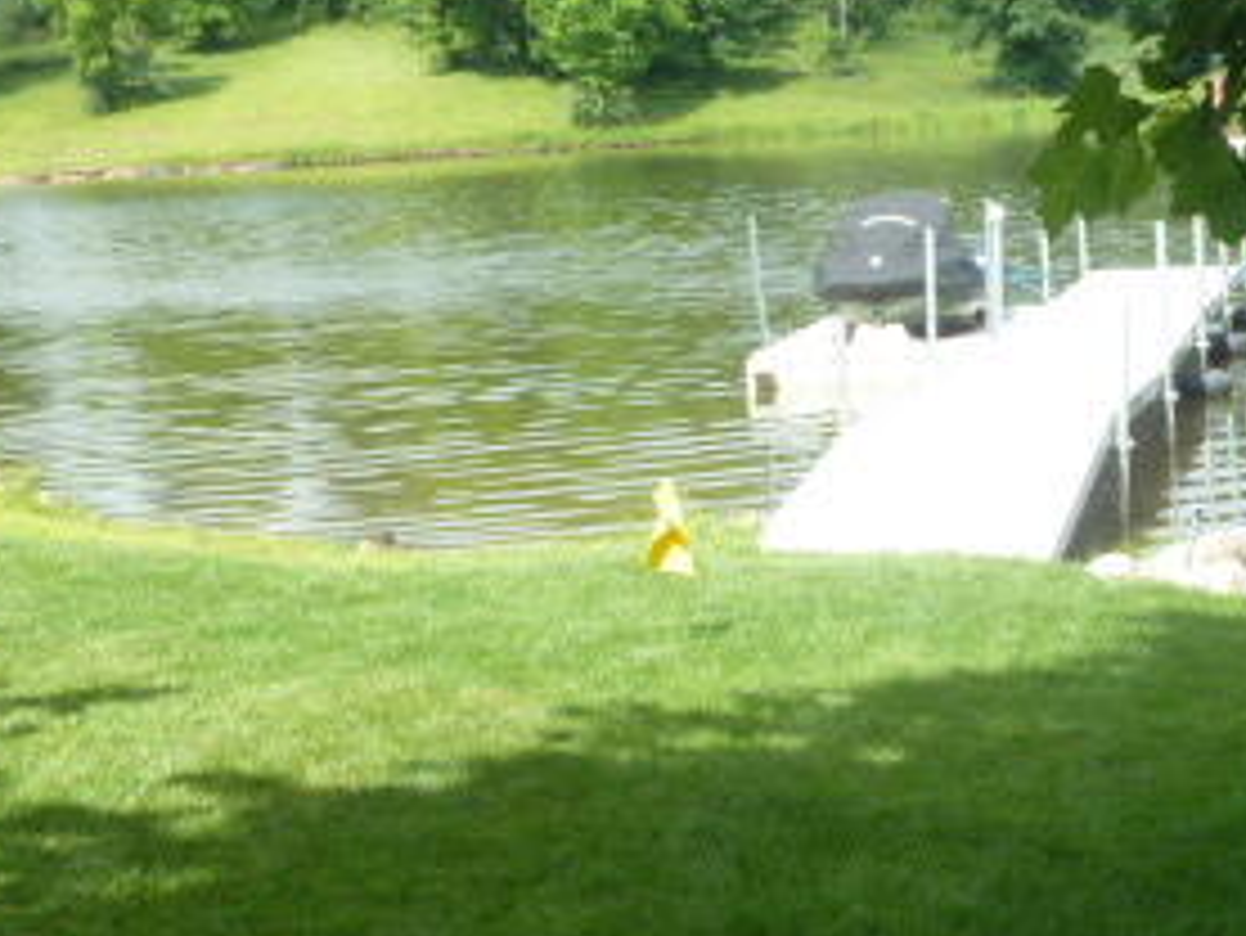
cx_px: 796
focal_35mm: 97
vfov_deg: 15.3
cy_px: 436
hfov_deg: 20.2
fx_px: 3493
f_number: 4
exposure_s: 1/250
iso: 80
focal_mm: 6.9
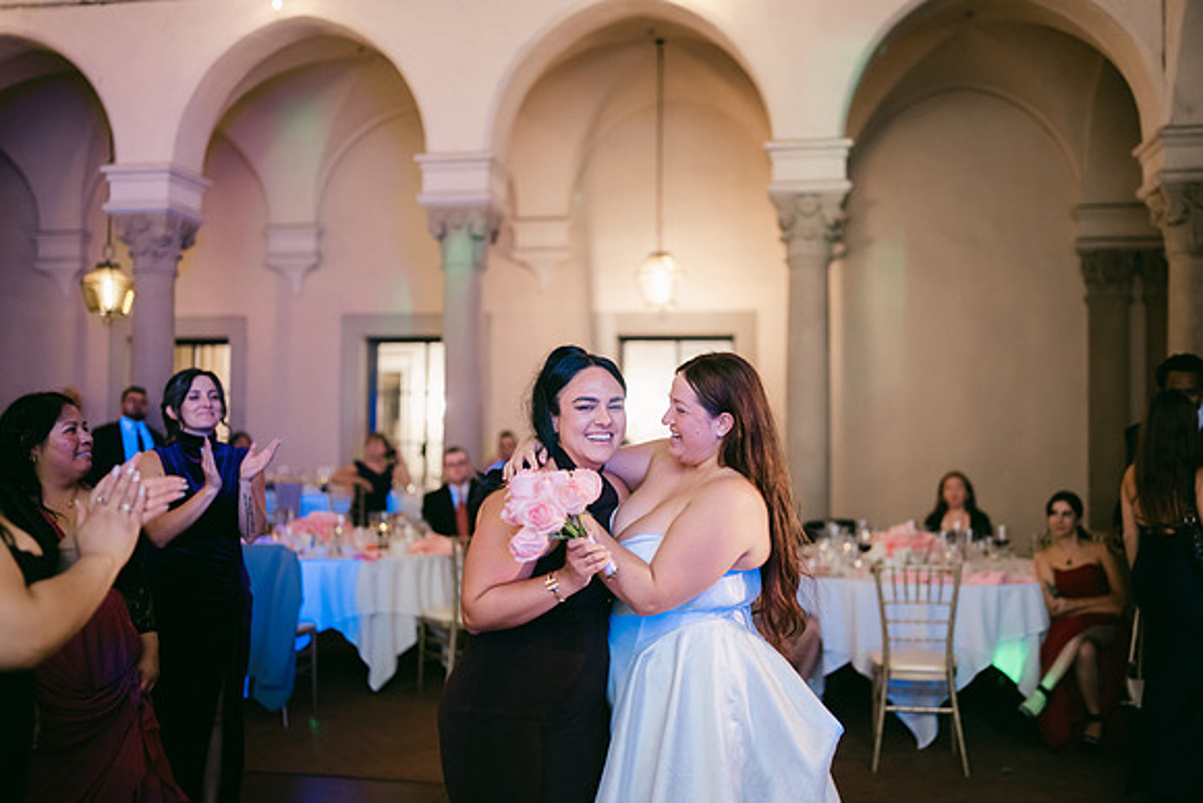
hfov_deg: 54.4
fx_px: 1170
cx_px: 602
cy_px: 402
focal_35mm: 35
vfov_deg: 37.9
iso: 1250
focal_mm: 35
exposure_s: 1/125
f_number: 1.2
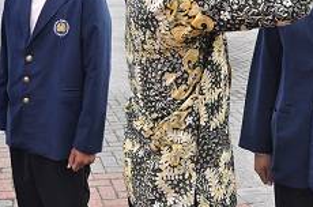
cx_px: 117
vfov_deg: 19.2
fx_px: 598
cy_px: 16
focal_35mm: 69
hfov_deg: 29.2
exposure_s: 1/60
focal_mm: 24
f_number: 8
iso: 200
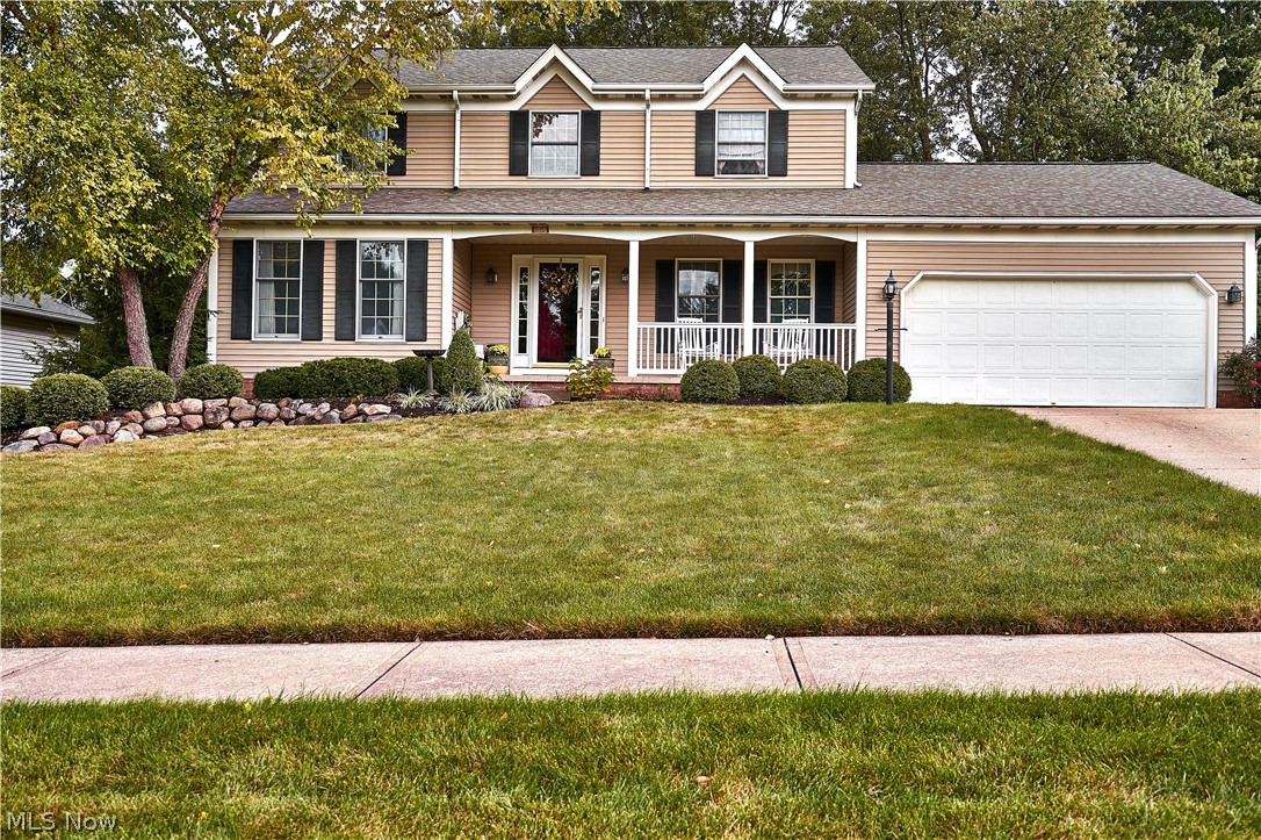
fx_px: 1085
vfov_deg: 42.3
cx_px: 630
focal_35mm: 31
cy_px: 420
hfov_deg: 60.3
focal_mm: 31
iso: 100
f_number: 5.6
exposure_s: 1/200
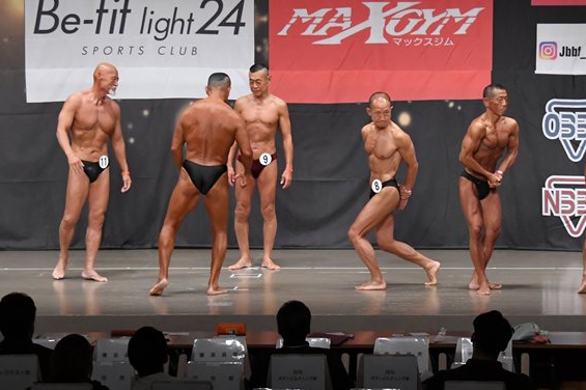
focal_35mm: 133
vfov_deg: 10.3
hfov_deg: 15.4
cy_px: 160
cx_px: 375
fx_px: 2164
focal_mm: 65
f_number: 5.6
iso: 5000
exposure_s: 1/400
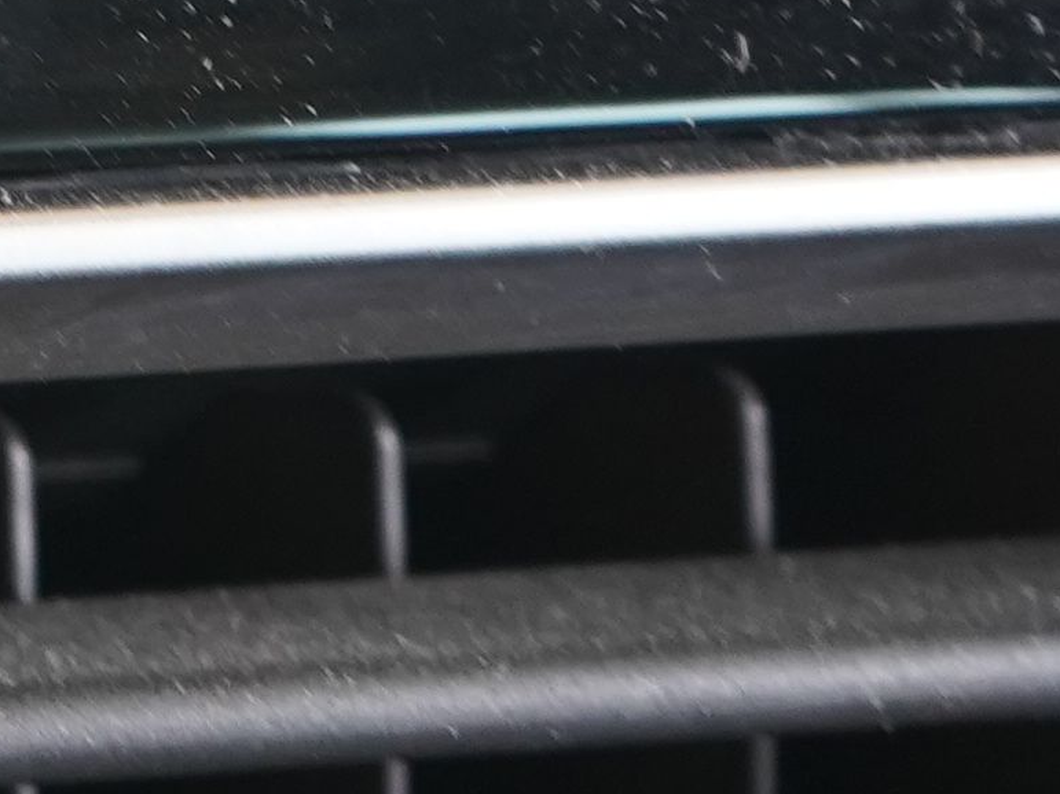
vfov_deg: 5.3
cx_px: -2554
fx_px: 8022
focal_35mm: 262
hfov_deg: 6.6
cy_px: -1754
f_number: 5
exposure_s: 1/13
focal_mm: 35
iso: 1000
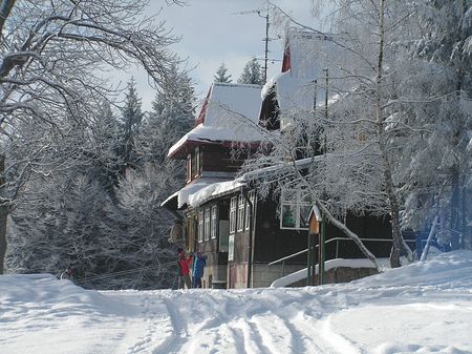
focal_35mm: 87
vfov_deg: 17.0
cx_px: 236
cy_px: 177
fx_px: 1186
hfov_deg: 22.5
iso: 50
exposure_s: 1/800
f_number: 3.3
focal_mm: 14.5
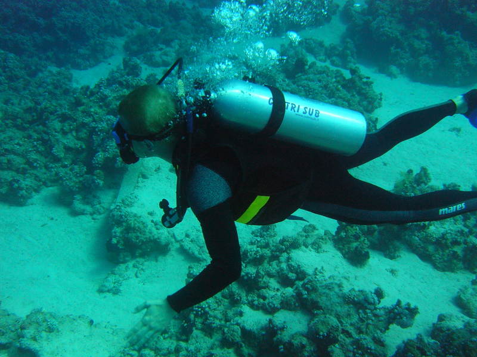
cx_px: 238
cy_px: 178
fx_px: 468
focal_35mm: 34
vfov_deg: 41.8
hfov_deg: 54.0
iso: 50
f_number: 4.9
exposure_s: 1/104
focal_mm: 5.7
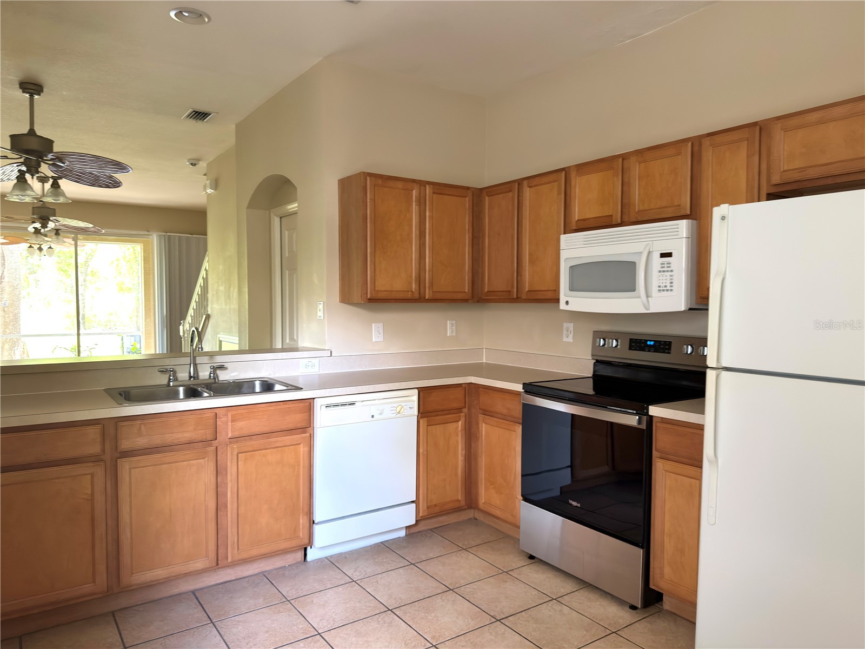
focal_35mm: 24
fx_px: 600
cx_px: 432
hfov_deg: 71.6
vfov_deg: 56.8
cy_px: 324
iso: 400
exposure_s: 1/40
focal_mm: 6.76
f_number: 1.78
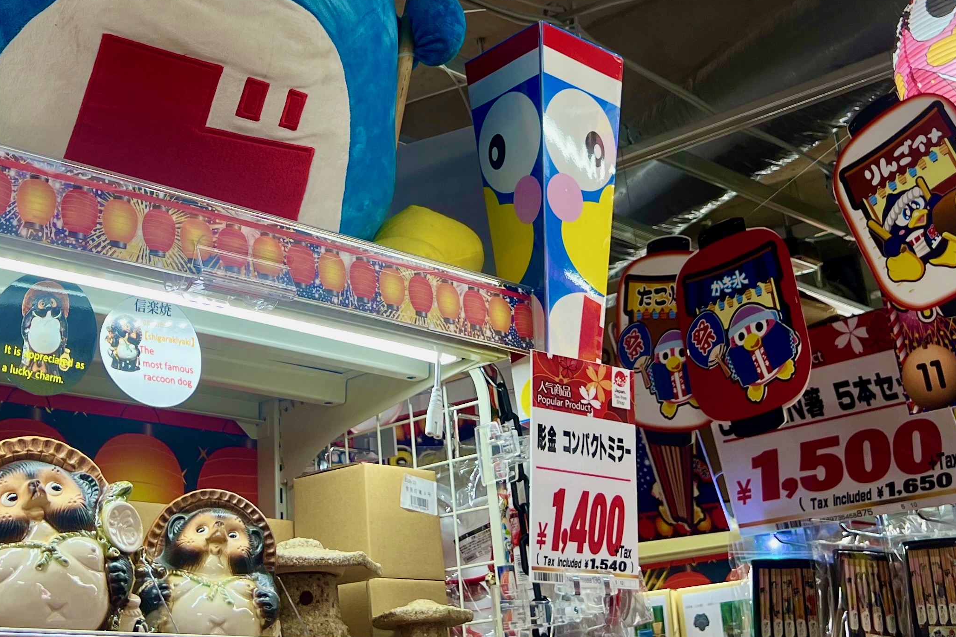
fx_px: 1407
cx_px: 329
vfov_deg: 24.5
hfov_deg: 37.2
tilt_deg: +27.9
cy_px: 20
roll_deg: +2.1
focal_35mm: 53
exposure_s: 1/100
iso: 40
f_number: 1.5
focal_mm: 5.7
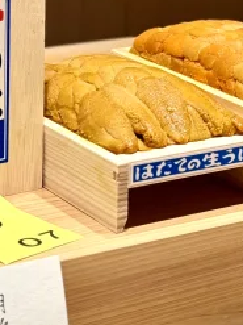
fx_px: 1312
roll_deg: -1.5
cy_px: -103
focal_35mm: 140
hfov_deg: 10.6
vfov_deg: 13.6
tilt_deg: -5.8
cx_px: 171
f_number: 1.78
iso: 160
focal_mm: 6.76
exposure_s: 1/60
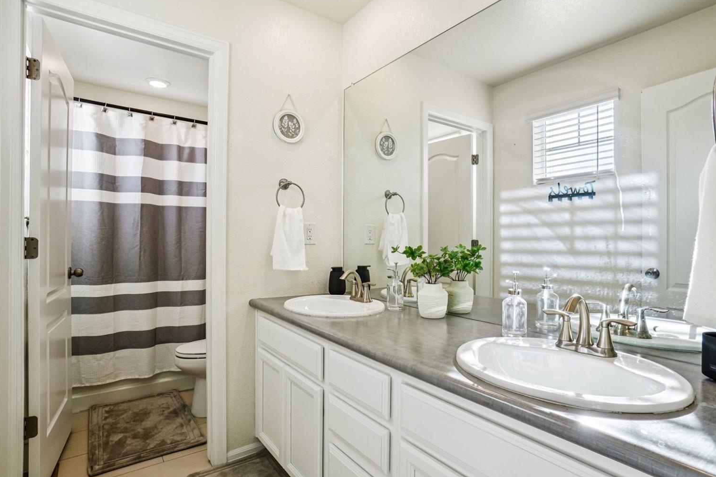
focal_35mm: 18
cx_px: 371
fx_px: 349
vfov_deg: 68.7
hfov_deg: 91.5
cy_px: 240
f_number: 8
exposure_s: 1/160
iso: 400
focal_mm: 11
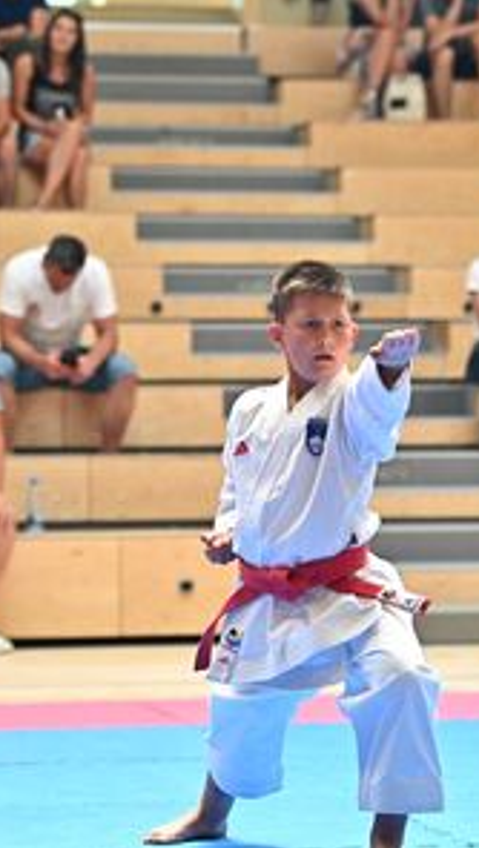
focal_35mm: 167
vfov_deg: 12.9
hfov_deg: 7.3
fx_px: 3762
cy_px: 427
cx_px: 293
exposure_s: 1/2000
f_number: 2.8
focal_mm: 105
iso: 2000
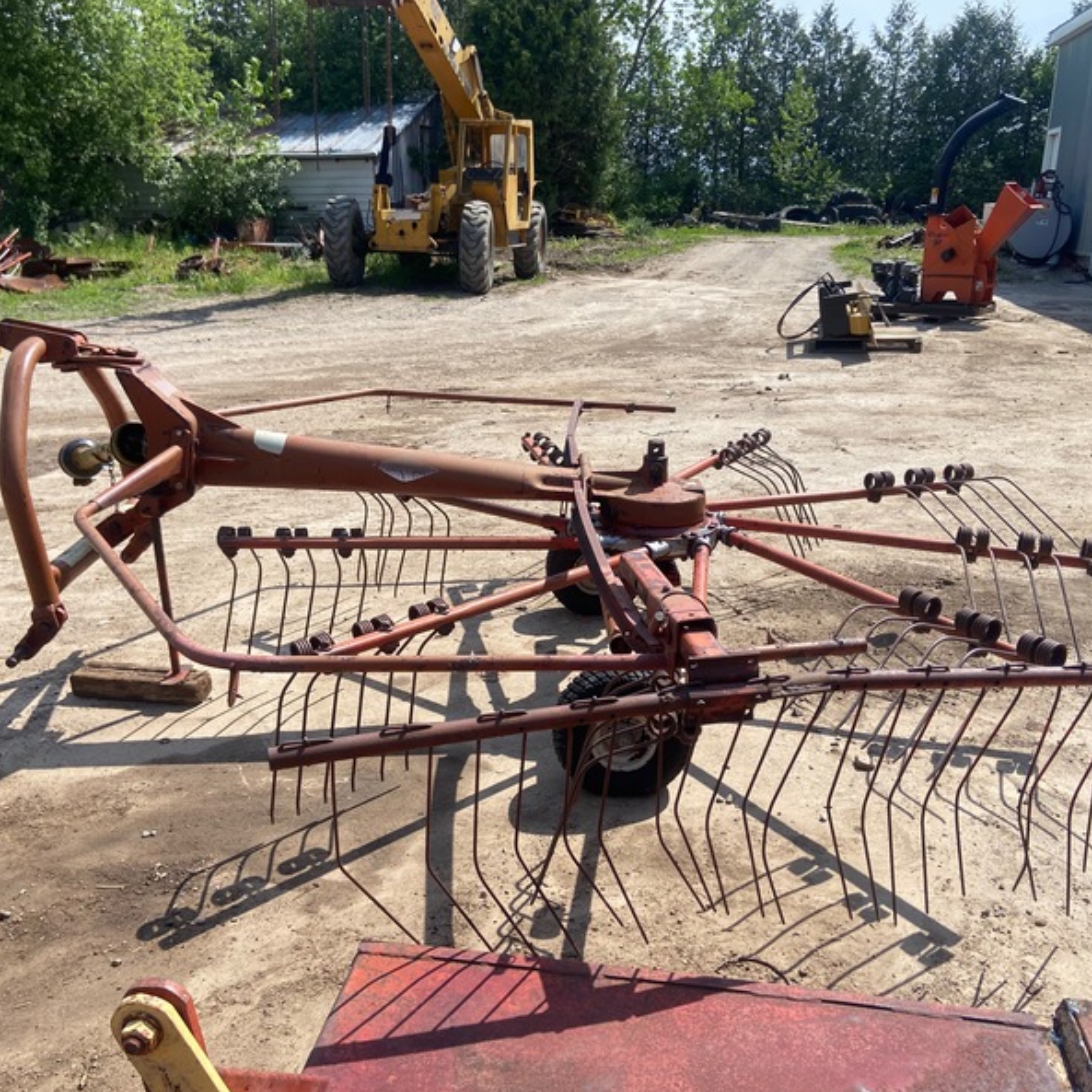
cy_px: 545
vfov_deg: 52.5
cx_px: 578
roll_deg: -1.4
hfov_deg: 52.5
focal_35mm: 31
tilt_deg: -19.4
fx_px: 1106
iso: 32
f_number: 1.8
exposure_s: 1/2410
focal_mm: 4.25
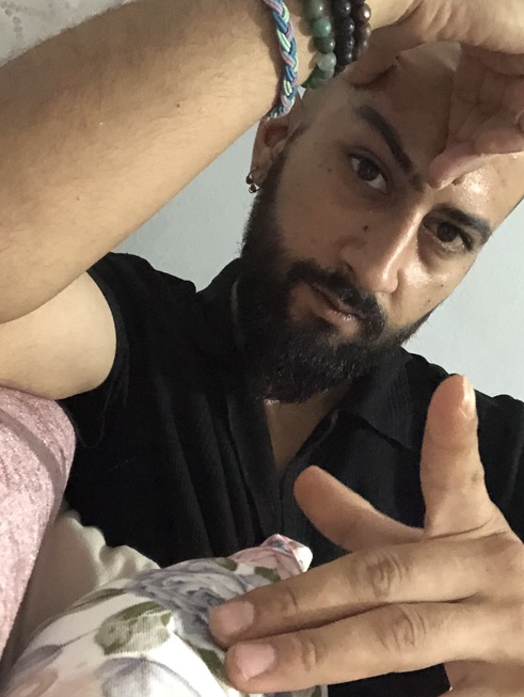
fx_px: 907
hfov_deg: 32.1
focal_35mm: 45
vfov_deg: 42.0
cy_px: 357
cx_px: 317
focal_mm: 2.87
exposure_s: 1/17
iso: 1250
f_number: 2.2
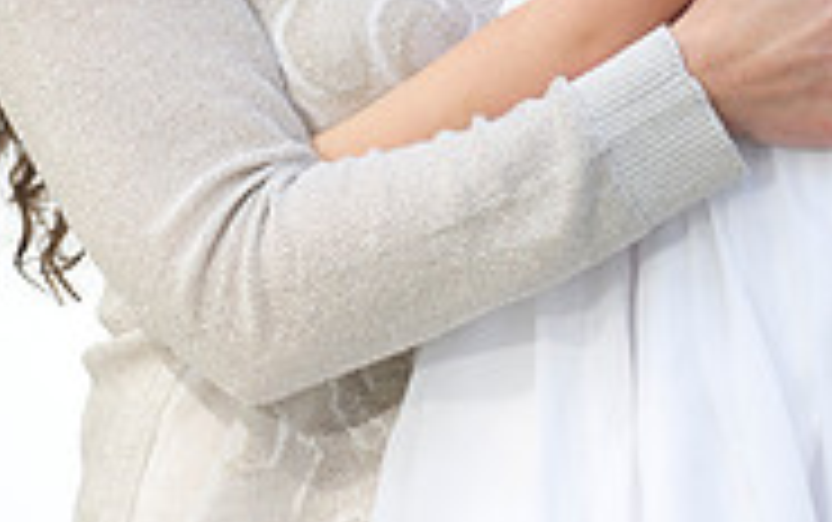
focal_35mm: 346
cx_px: 416
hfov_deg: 6.1
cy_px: -194
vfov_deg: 3.8
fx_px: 7853
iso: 250
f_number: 5.6
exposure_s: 1/200
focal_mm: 140
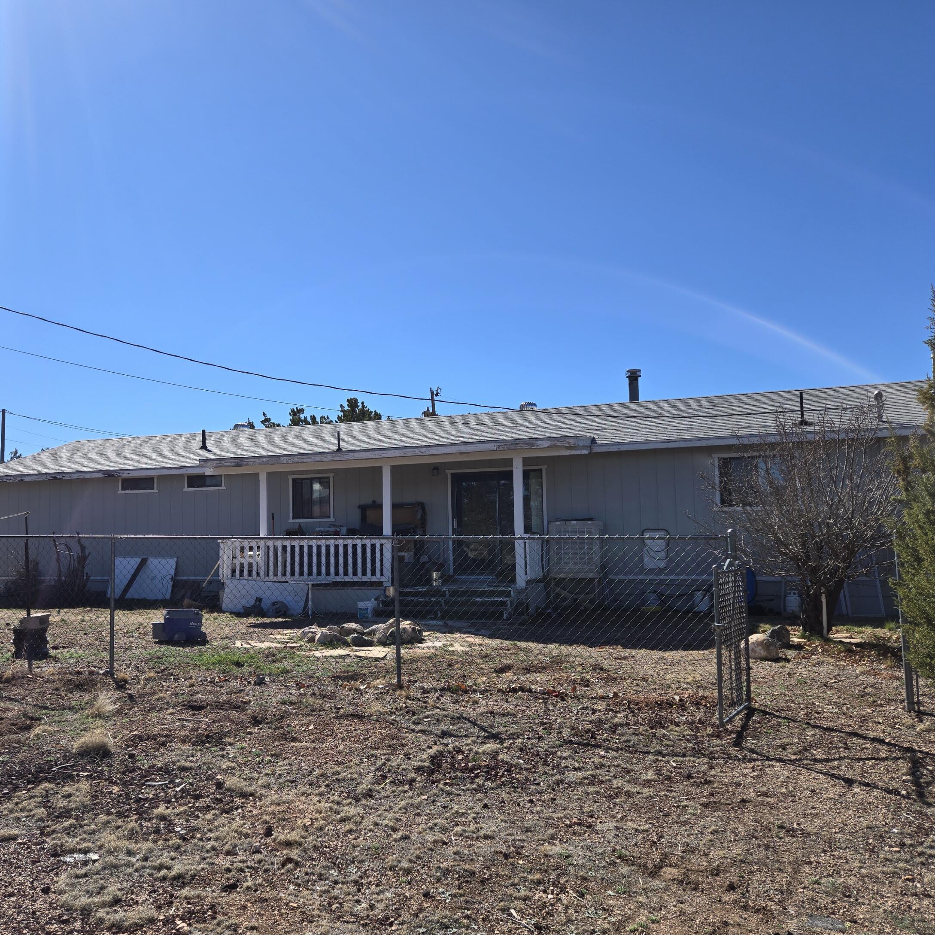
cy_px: 470
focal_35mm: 28
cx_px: 383
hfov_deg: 56.9
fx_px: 856
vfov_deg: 57.3
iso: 25
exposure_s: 1/2077
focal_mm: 5.4
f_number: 1.8
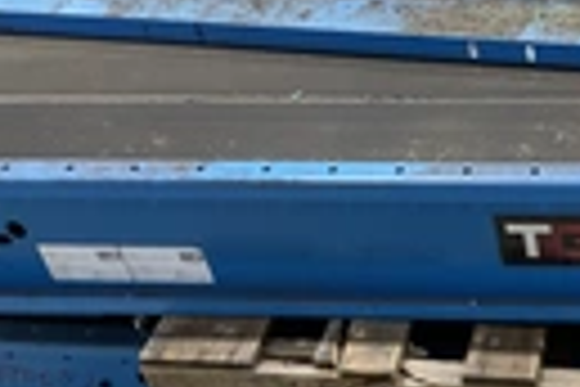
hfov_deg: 22.2
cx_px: 715
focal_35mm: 84
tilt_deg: -49.2
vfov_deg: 14.8
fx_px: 1353
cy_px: 621
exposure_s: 1/120
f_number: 1.6
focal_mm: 4.2
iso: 125
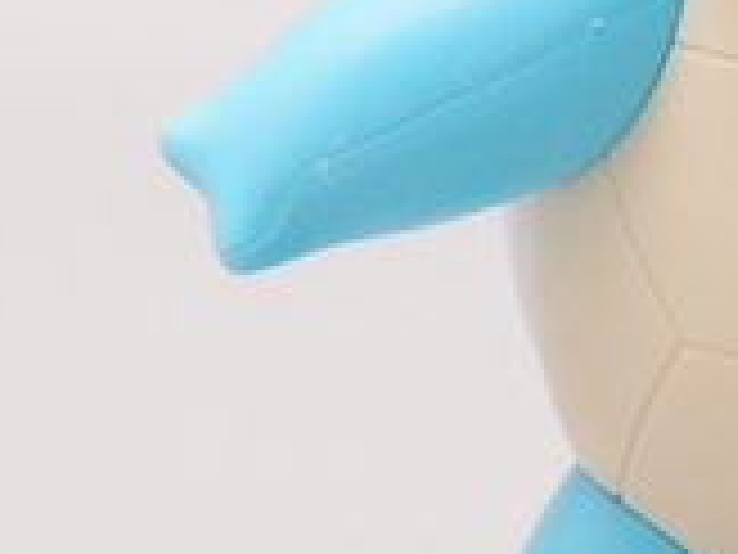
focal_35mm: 318
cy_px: 99
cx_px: 976
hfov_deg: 6.2
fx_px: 6780
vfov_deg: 4.7
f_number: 8
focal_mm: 14.05
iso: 100
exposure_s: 1/8
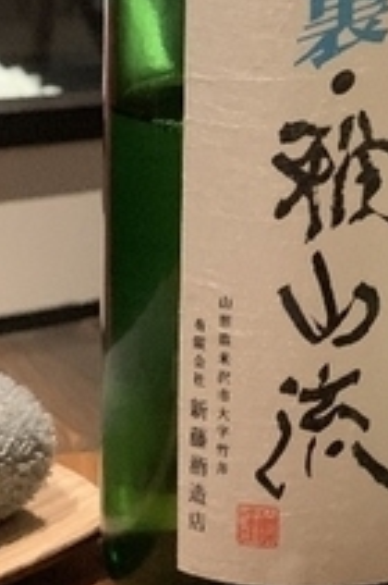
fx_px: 1249
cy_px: 28
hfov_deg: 17.0
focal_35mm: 77
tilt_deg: -3.7
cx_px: 441
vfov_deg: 25.3
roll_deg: -0.5
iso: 800
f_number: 1.8
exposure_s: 1/28
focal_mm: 4.25
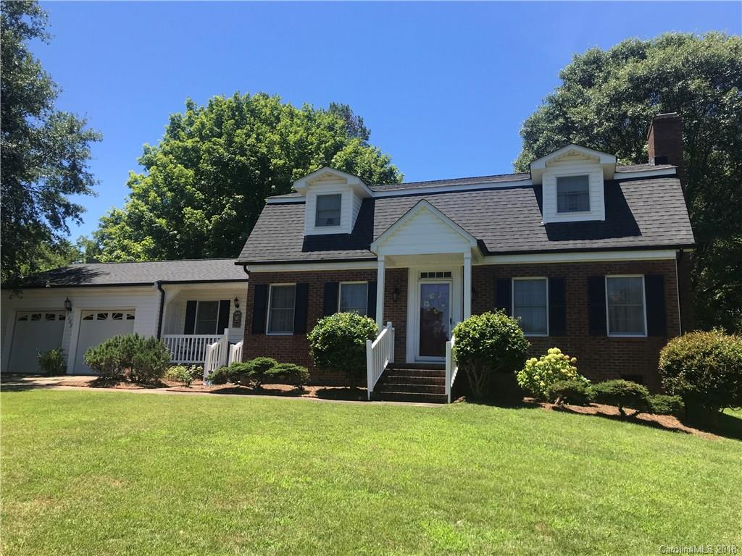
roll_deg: -2.8
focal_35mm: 28
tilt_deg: +13.1
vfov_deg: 49.7
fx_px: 600
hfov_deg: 63.4
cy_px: 278
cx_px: 371
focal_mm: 3.99
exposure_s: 1/1168
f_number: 1.8
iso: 20
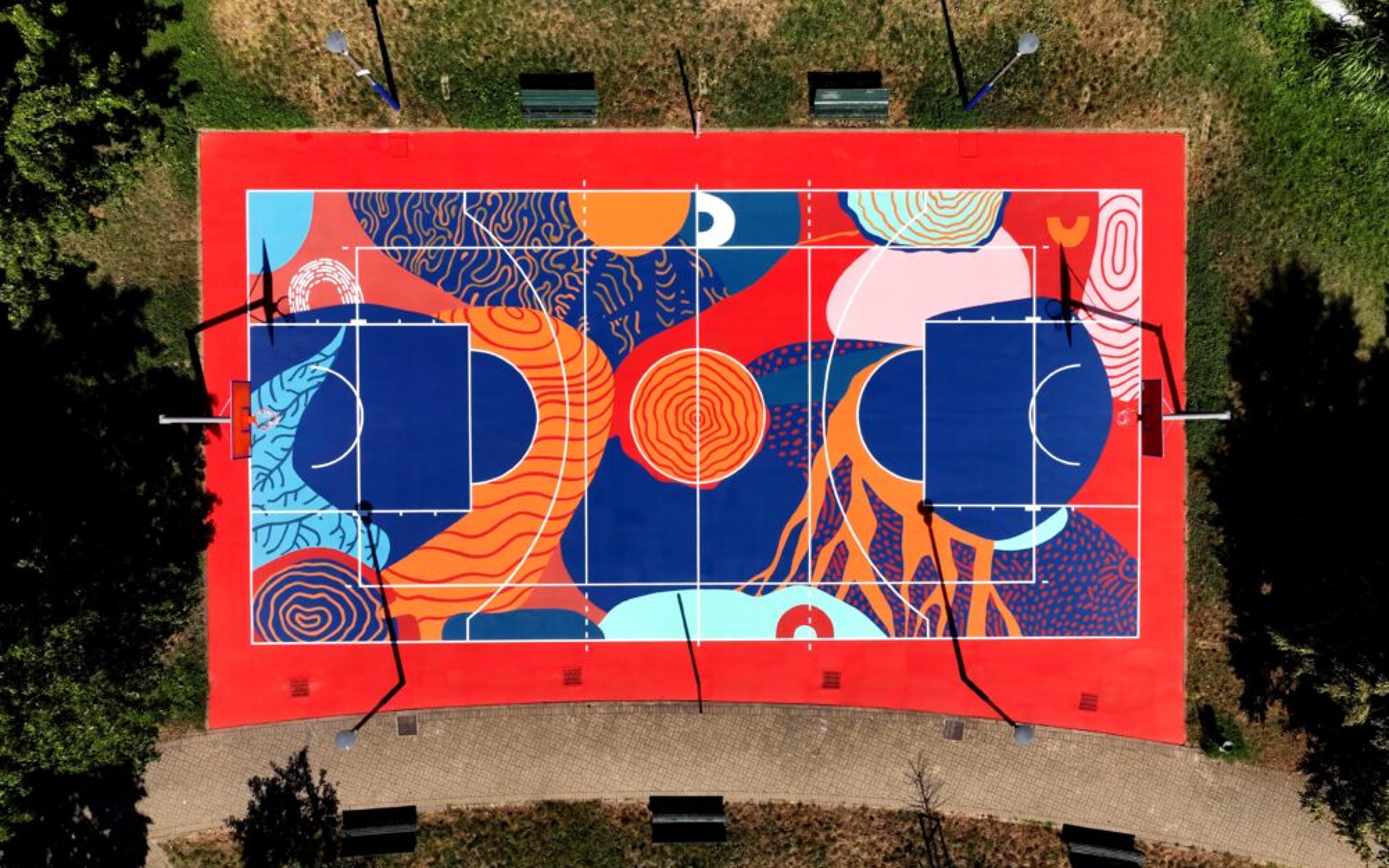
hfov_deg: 70.4
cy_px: 417
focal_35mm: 26
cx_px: 697
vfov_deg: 47.6
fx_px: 984
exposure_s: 1/100
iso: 400
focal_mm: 12.29
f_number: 4.5
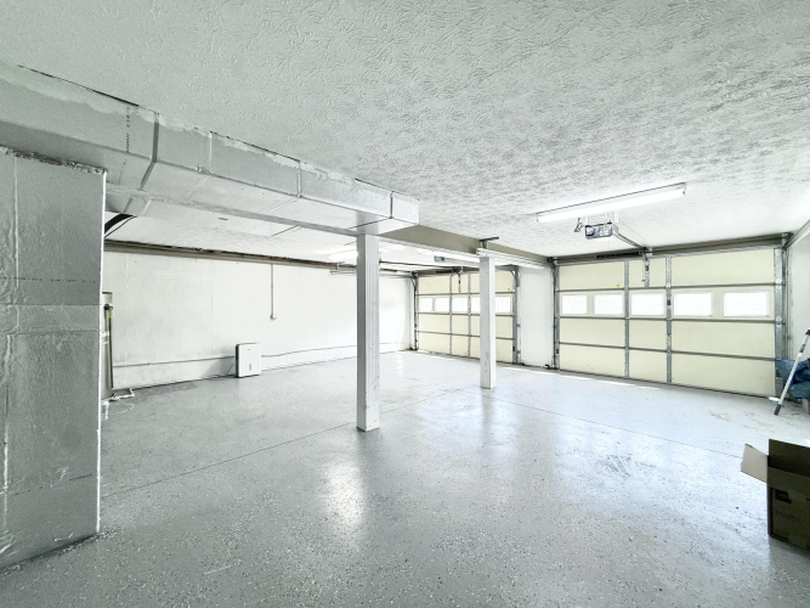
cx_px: 405
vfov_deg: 85.7
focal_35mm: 14
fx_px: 328
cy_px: 304
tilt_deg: +1.1
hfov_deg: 102.1
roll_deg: +0.0
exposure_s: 1/120
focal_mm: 2.22
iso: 250
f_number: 2.2
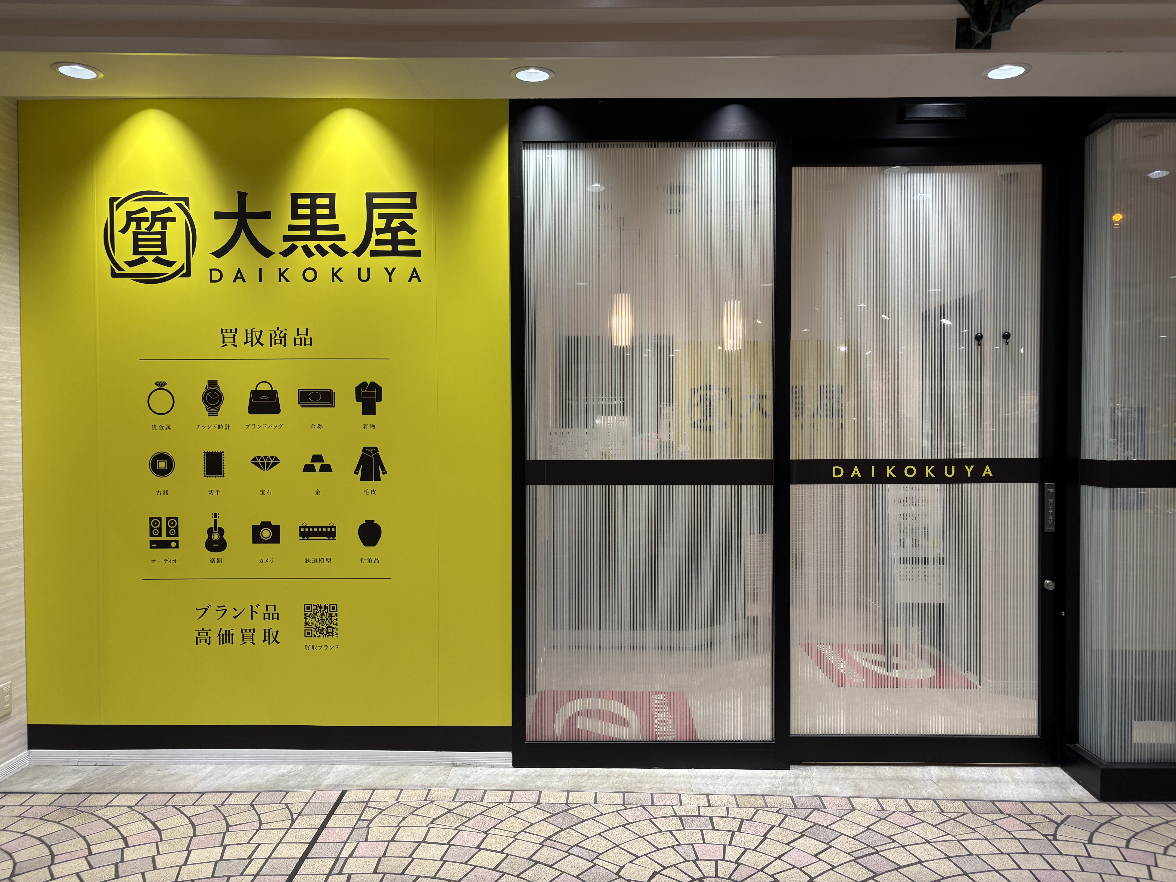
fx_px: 883
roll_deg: +0.8
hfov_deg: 67.3
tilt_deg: -0.8
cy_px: 441
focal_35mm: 26
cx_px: 588
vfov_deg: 53.1
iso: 50
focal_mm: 5.96
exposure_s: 1/171
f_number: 1.6
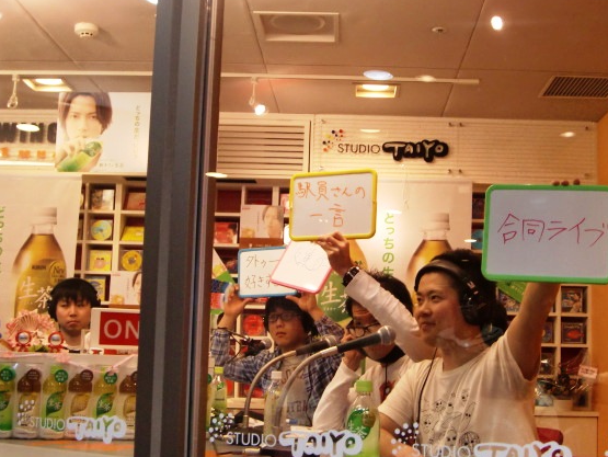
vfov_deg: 27.5
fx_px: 932
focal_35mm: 53
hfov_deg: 36.1
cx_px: 348
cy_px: 251
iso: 320
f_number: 3.3
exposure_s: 1/60
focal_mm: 8.2
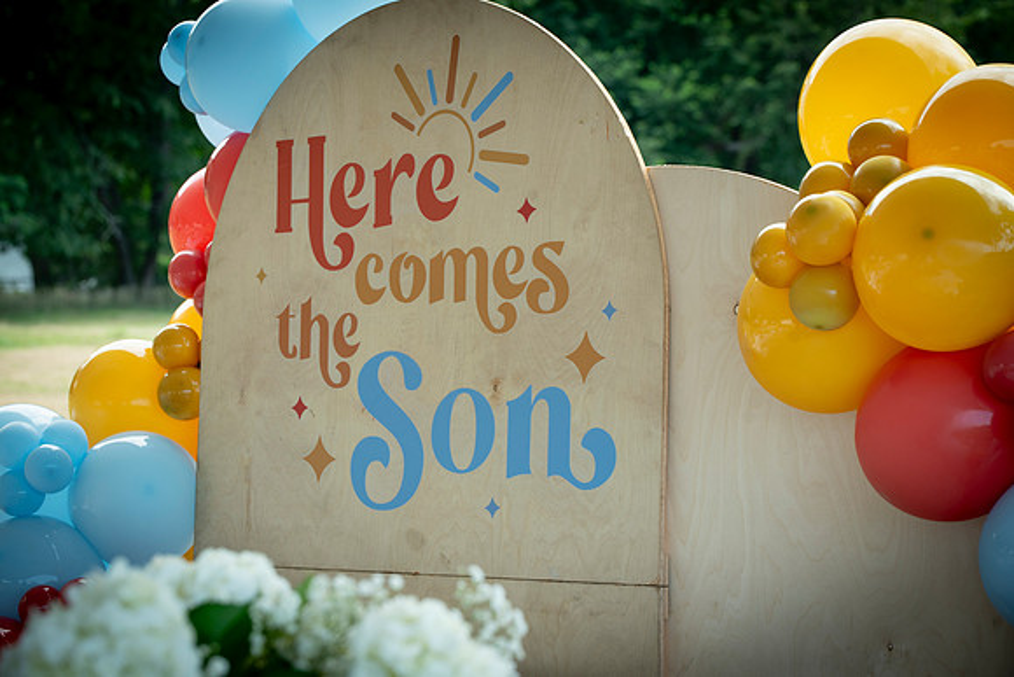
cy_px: 338
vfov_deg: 14.9
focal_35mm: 92
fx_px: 2592
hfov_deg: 22.1
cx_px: 507
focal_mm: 92
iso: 100
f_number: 6.3
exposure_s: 1/80
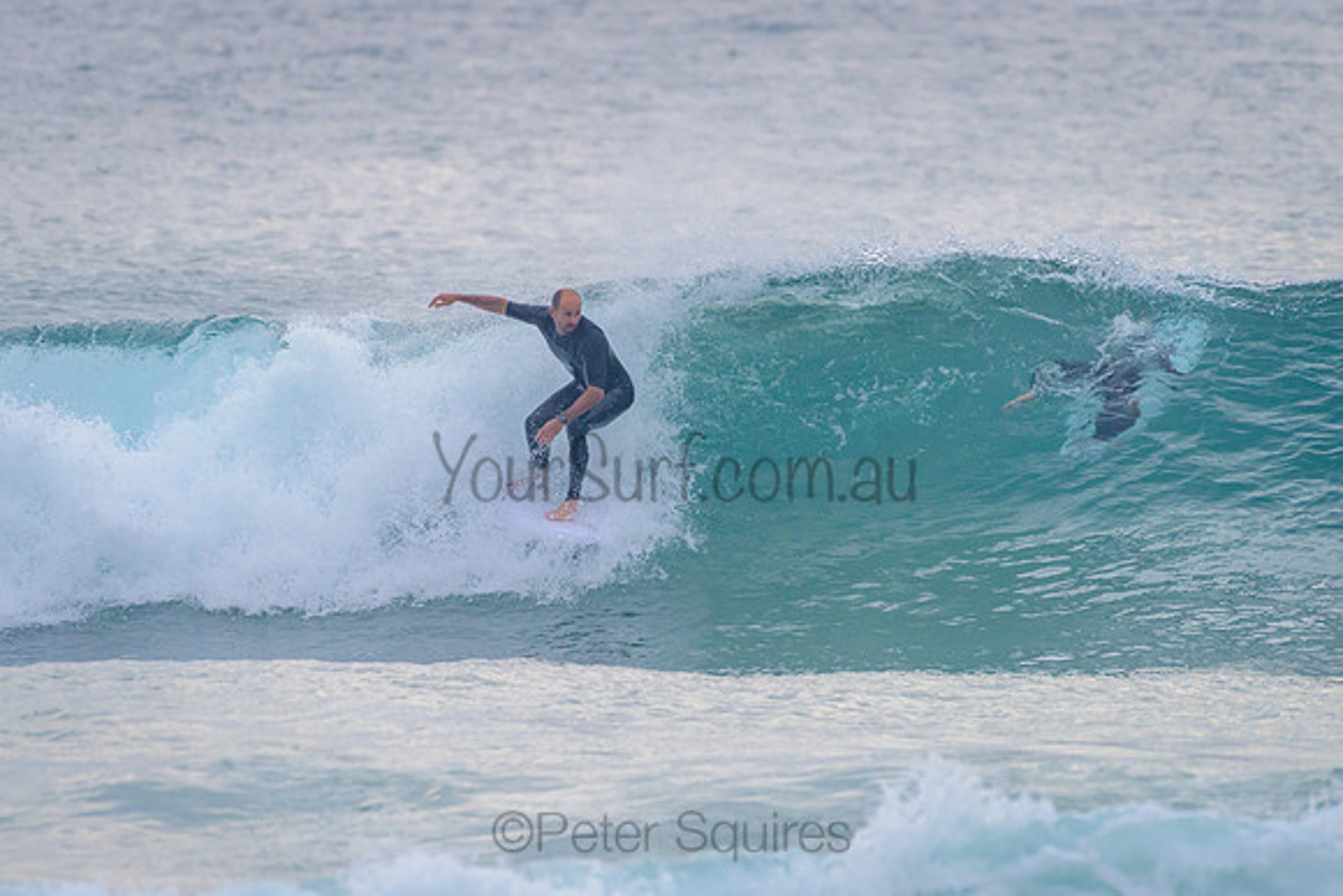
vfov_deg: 2.2
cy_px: 440
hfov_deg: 3.4
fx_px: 22878
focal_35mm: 613
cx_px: 651
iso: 500
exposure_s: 1/1250
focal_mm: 500
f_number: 5.6
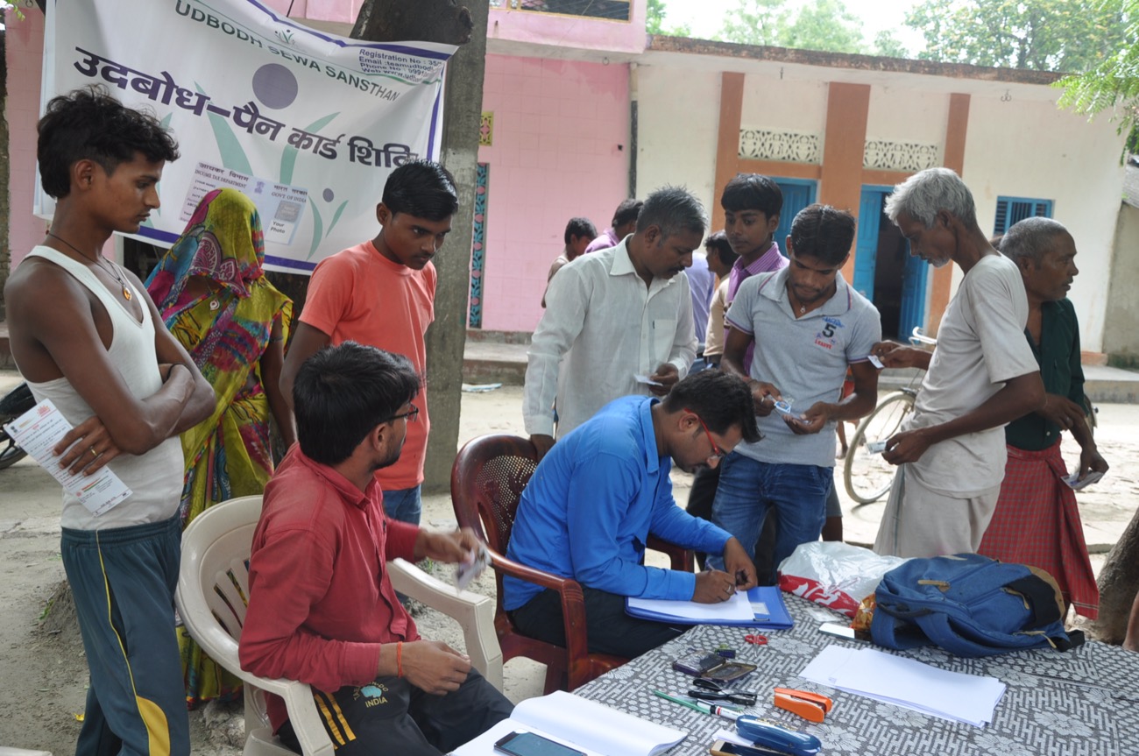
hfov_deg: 57.3
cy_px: 378
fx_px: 1043
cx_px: 570
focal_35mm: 33
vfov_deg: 39.9
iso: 200
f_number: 5.6
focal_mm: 22
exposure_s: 1/100
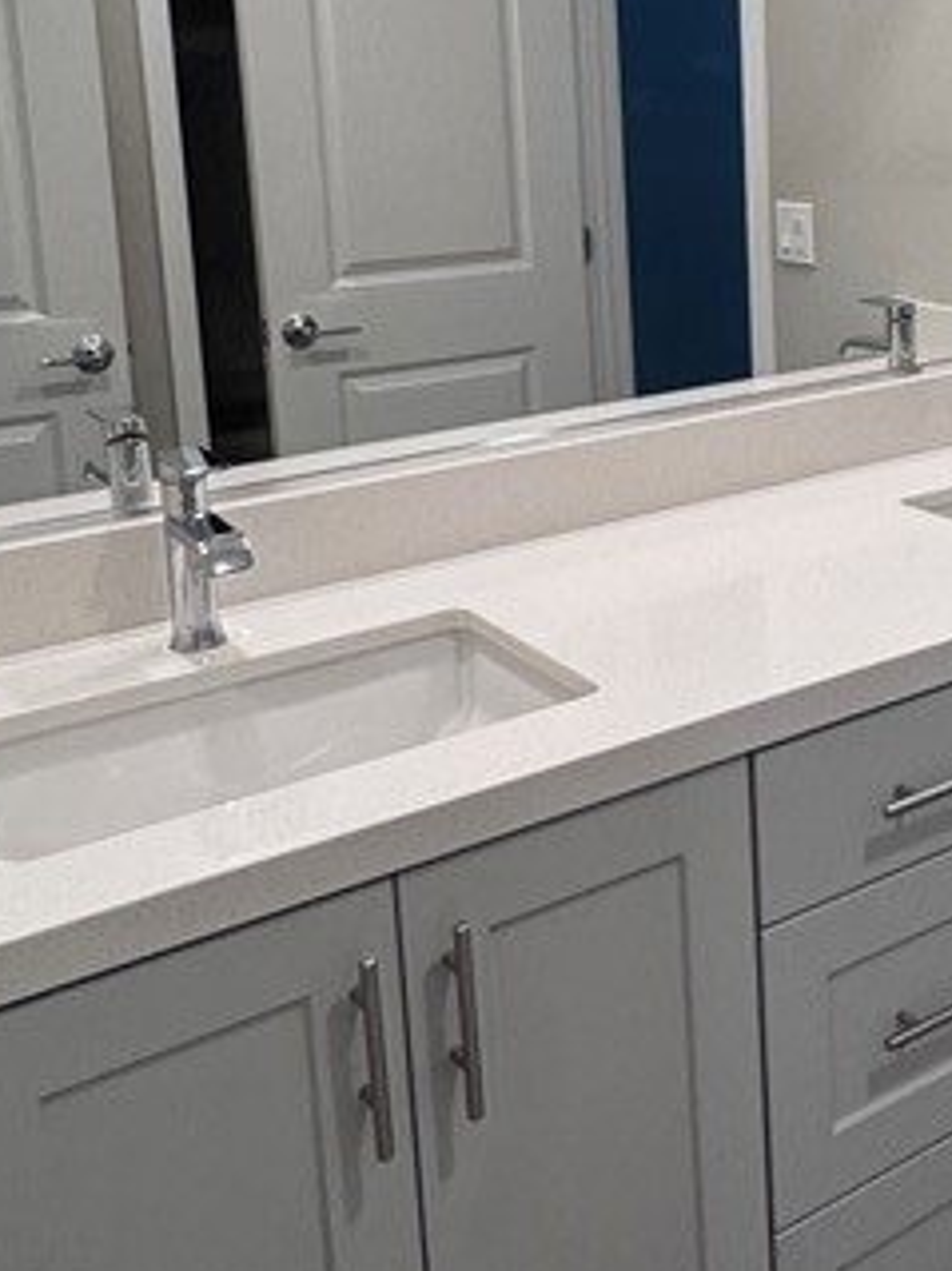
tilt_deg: -9.1
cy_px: 307
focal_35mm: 45
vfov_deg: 40.8
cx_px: 900
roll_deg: +1.5
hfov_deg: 30.4
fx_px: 1651
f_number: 2.2
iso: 160
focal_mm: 2.22
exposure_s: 1/120
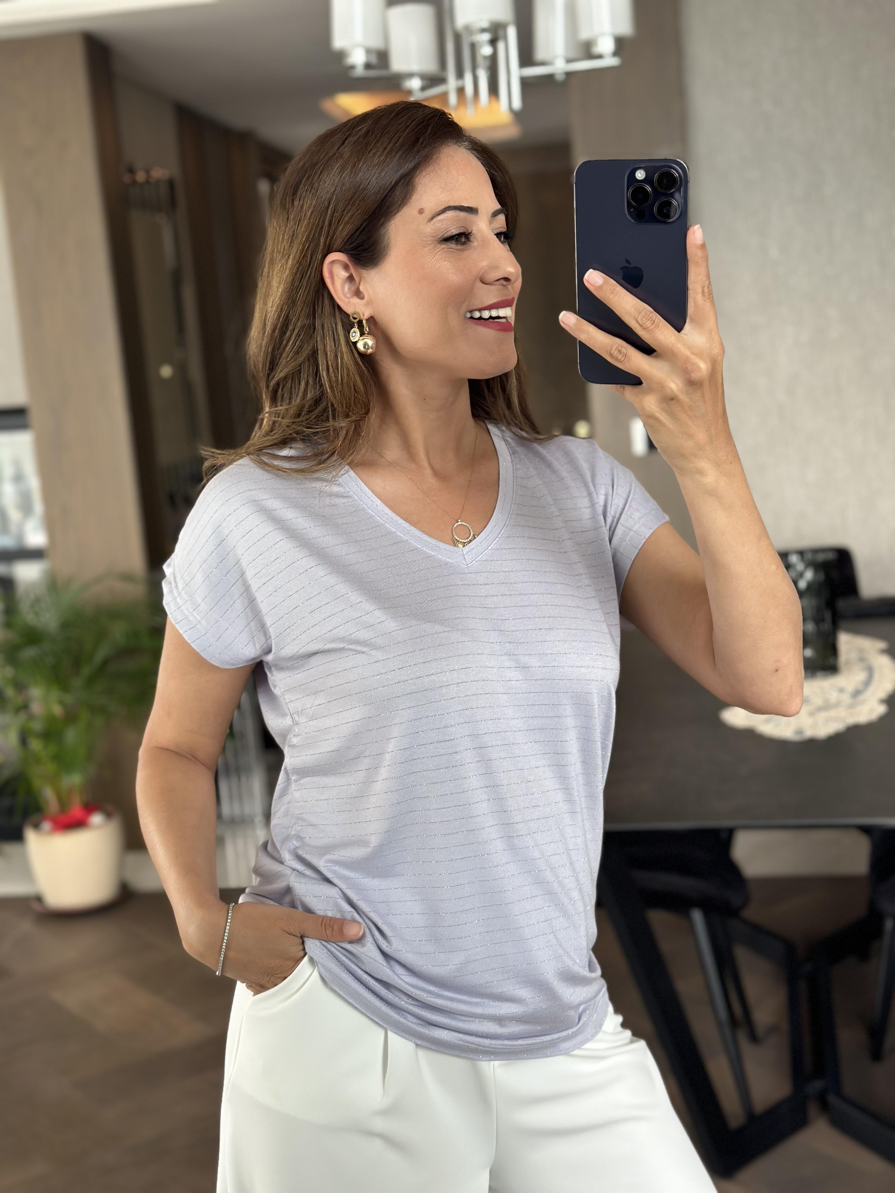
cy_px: 596
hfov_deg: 30.3
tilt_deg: -16.3
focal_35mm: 48
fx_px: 1655
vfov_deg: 39.7
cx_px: 448
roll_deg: +4.5
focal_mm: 6.86
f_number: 1.78
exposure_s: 1/60
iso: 125
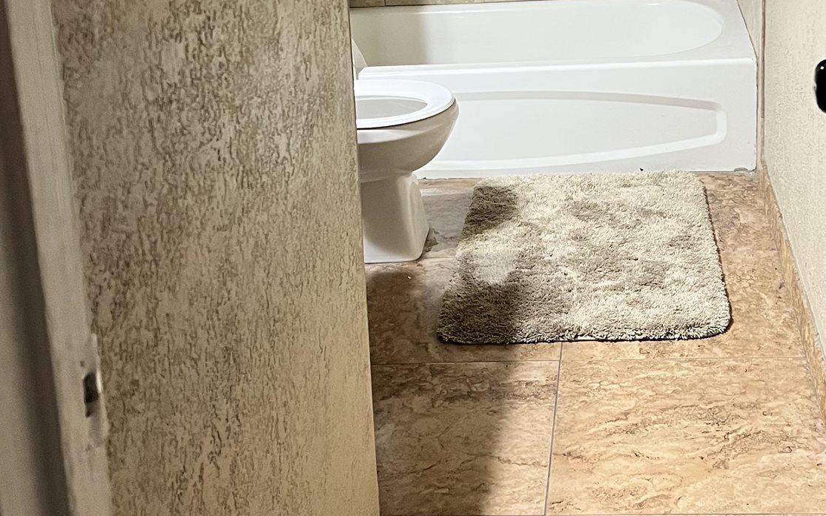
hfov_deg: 35.3
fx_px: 1283
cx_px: 551
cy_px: 22
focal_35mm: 57
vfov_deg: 22.0
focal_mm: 5.7
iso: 250
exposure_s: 1/60
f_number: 1.5
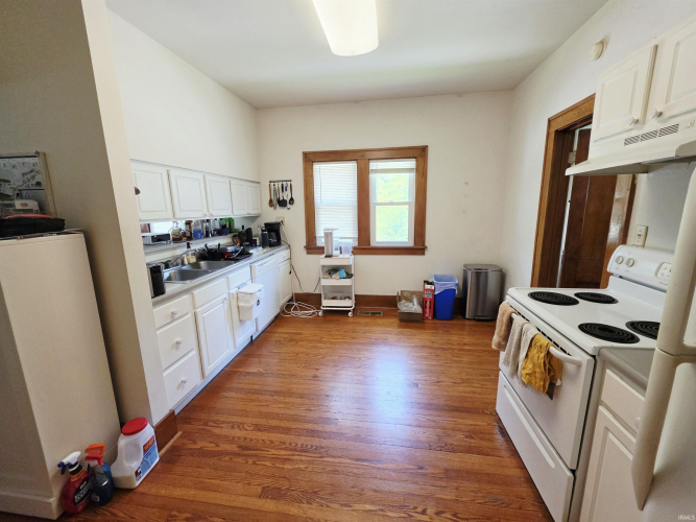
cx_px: 348
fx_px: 261
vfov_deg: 89.9
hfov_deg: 106.2
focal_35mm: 13
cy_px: 261
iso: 200
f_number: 1.9
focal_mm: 2.2
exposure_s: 1/120
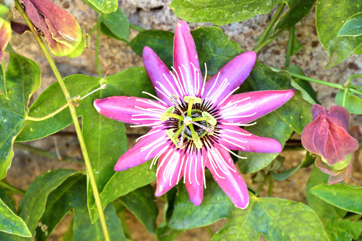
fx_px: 3016
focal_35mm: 300
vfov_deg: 4.6
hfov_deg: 6.9
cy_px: 120
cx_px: 181
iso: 125
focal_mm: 200
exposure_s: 1/30
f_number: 8
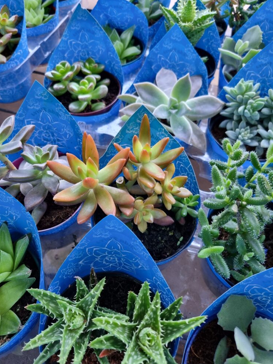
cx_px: 134
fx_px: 284
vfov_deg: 65.3
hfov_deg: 51.4
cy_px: 176
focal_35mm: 27
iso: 250
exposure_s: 1/120
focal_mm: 5.4
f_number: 1.8
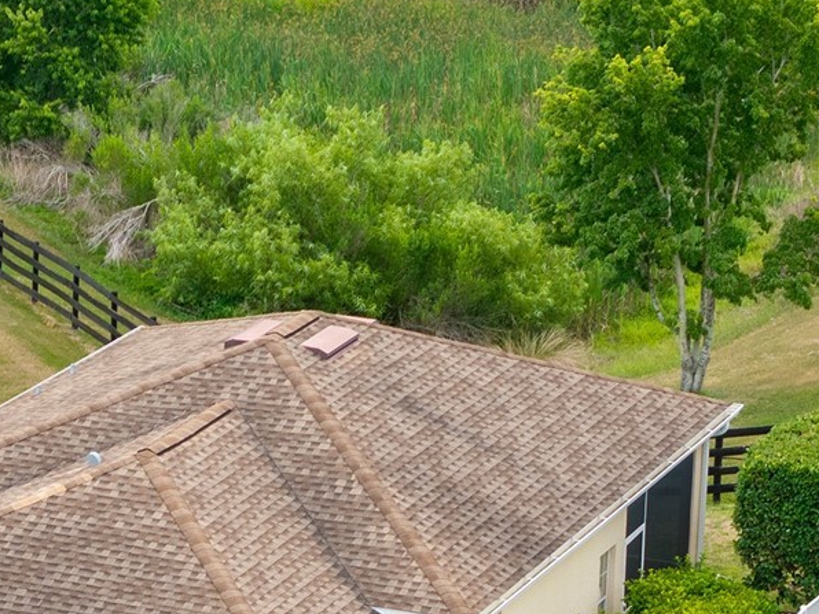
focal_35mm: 188
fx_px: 4448
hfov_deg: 10.4
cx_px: 7
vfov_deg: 7.8
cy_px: 673
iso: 100
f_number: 2.8
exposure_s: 1/240
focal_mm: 19.35
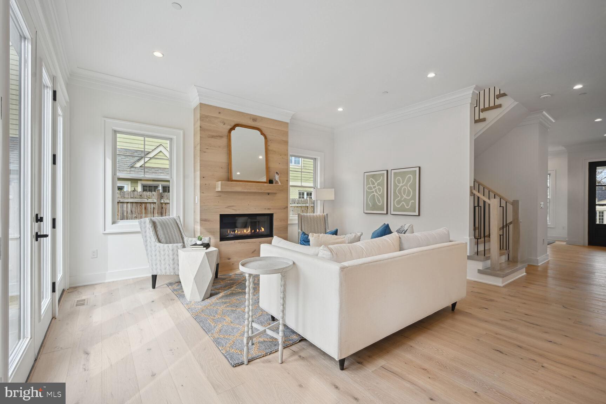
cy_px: 202
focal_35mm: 16
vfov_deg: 75.5
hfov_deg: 98.5
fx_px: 261
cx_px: 303
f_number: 9
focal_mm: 15.5
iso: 200
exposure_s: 1/40
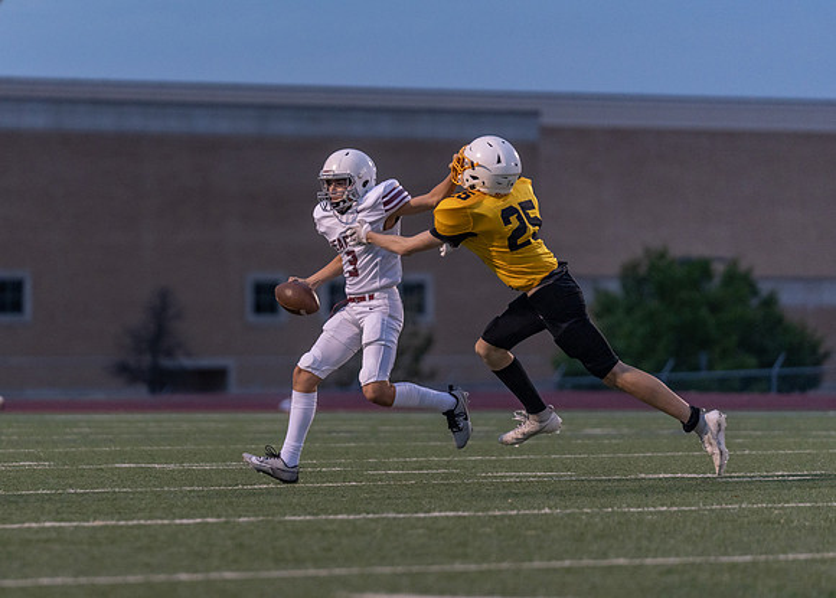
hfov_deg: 7.4
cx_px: 305
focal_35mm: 273
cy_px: 313
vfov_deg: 5.3
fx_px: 6495
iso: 2000
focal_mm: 200
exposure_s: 1/1250
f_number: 2.8
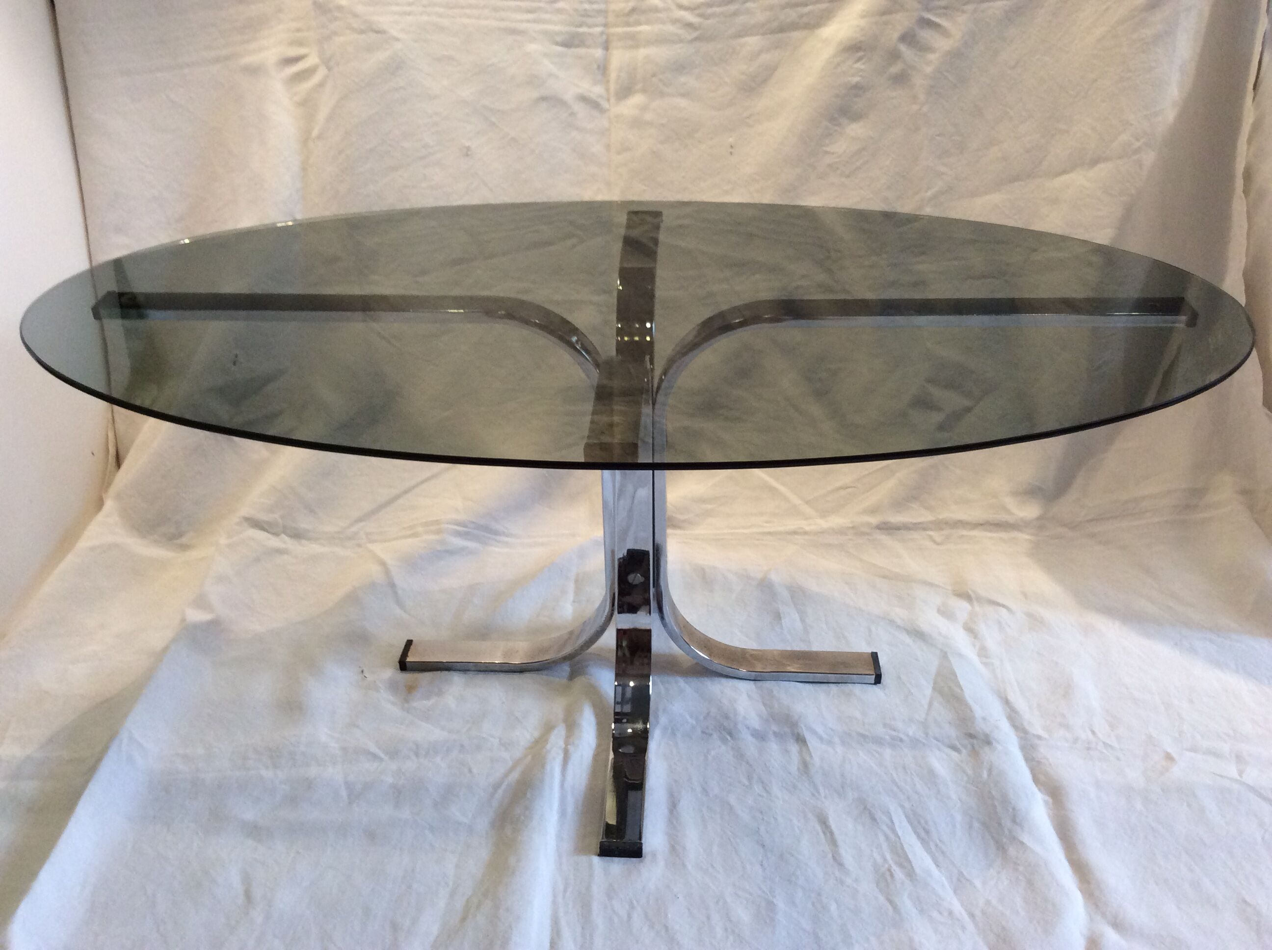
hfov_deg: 56.9
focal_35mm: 32
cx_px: 636
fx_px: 1174
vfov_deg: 44.1
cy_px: 475
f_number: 2.4
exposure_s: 1/25
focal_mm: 3.3
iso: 100
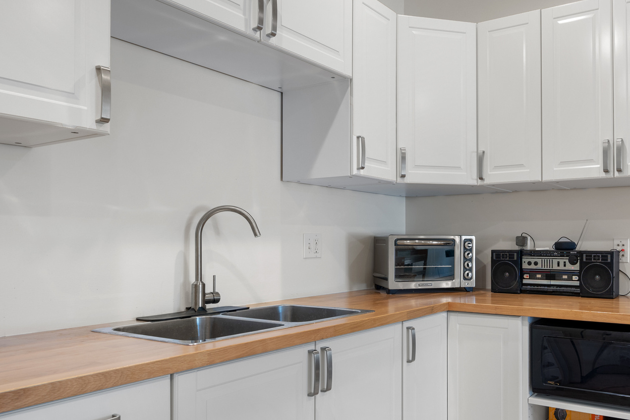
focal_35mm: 29
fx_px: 508
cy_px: 248
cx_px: 442
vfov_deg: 44.8
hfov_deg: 61.4
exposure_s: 1.3
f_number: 8
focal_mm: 18
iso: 500
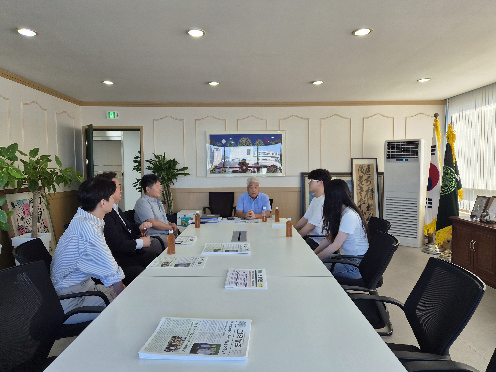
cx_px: 248
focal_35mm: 23
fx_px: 330
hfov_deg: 73.9
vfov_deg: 58.9
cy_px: 186
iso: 40
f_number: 1.8
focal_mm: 5.4
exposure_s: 1/120
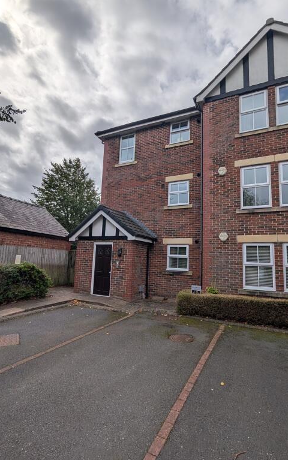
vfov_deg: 94.3
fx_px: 213
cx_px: 151
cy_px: 231
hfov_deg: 68.0
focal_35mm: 17
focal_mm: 2.02
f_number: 1.7
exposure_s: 1/9709
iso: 41
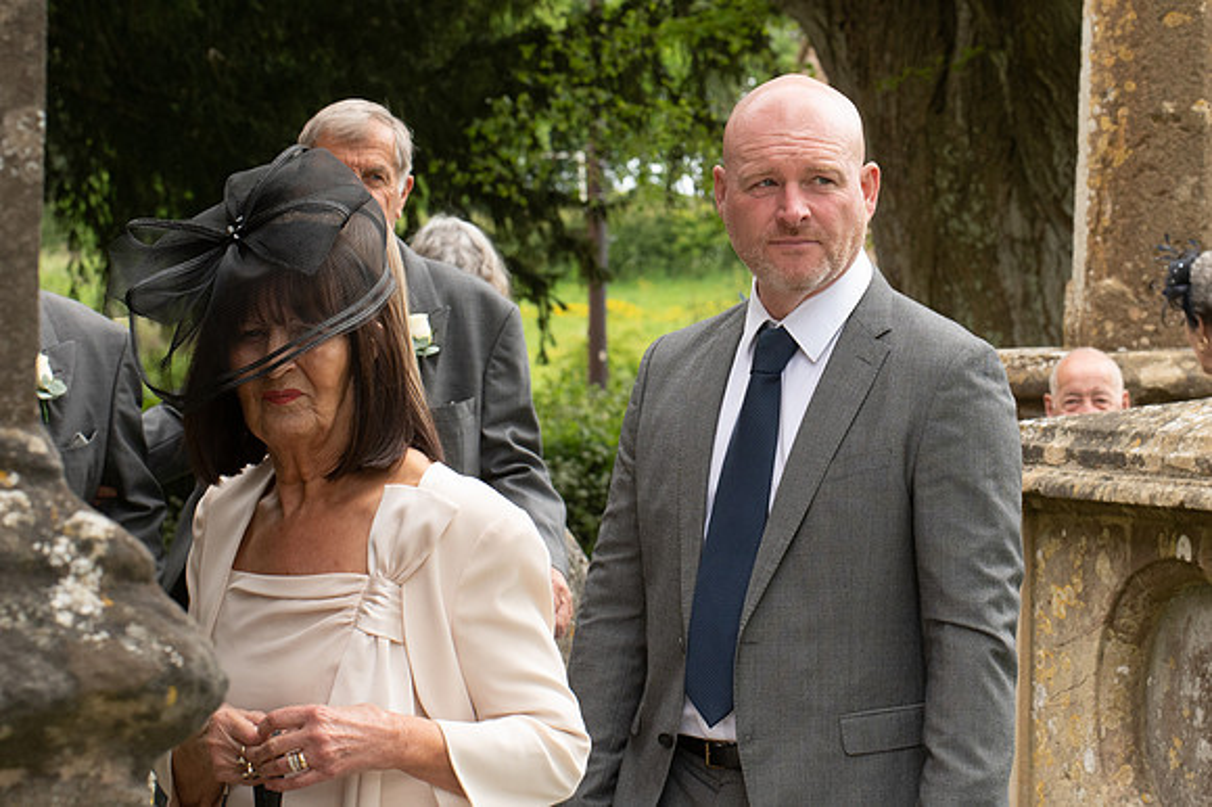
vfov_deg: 8.5
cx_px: 813
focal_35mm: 161
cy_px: 265
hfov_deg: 12.7
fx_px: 5419
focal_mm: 120
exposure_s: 1/400
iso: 2000
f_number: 16
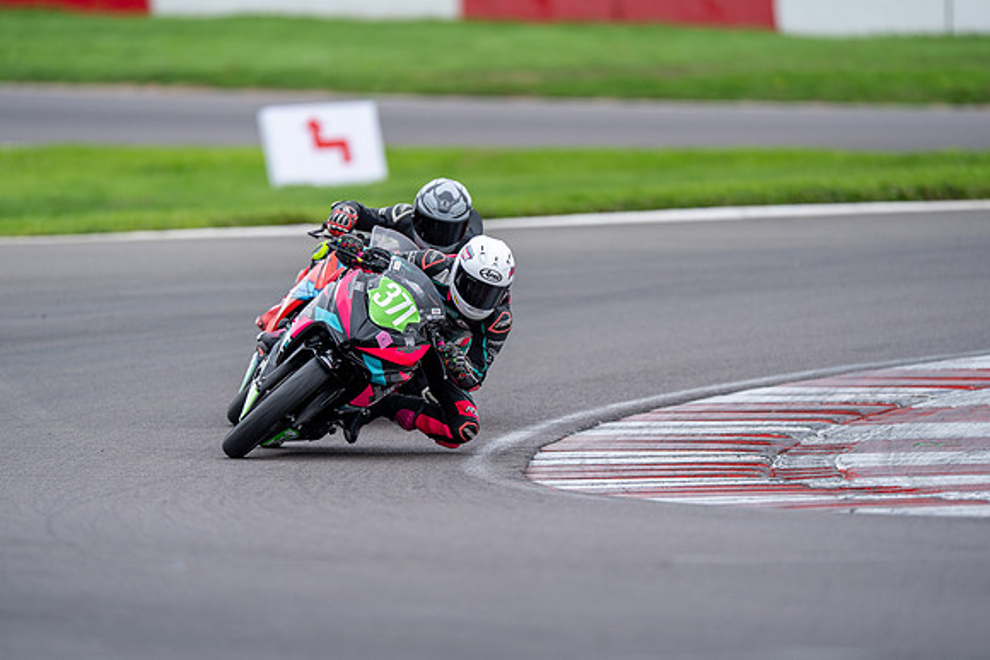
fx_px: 16519
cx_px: 495
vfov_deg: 2.3
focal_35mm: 601
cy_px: 330
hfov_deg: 3.4
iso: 250
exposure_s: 1/400
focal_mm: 600
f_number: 4.5
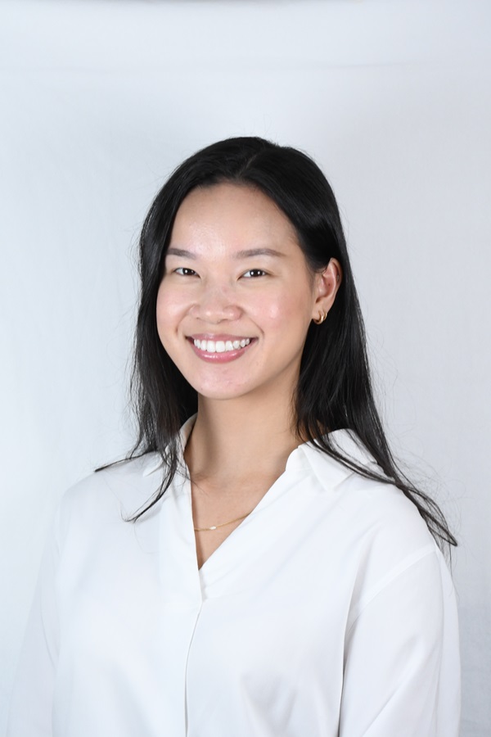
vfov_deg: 13.1
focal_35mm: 157
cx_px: 246
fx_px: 3212
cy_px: 368
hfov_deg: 8.7
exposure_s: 1/100
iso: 1600
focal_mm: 105
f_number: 18
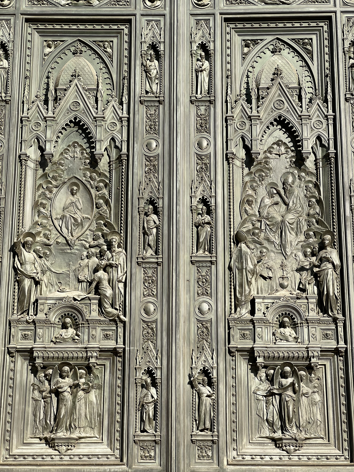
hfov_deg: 19.1
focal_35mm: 77
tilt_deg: +18.2
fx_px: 1050
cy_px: 236
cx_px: 177
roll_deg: -0.3
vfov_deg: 25.3
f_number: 2.8
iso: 32
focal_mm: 9
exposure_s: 1/303
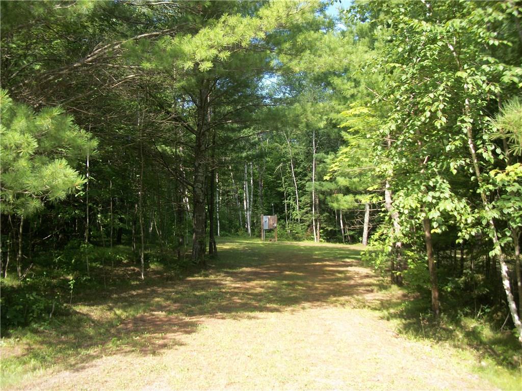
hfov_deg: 56.8
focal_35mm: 32
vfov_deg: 44.2
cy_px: 196
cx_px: 261
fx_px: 483
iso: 80
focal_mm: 5.7
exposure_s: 1/320
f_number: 2.9
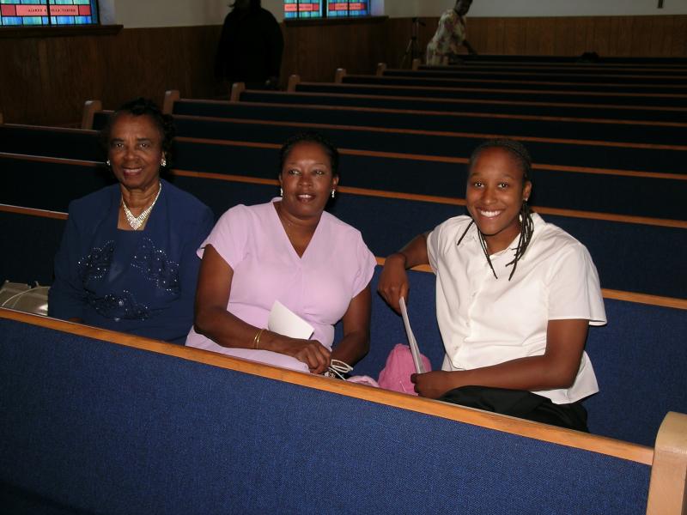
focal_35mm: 50
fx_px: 992
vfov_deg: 29.1
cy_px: 258
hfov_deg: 38.2
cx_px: 344
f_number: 4.3
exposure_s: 1/60.1
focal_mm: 10.3
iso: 50
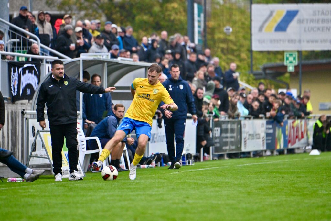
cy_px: 110
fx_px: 3494
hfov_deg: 5.4
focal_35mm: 380
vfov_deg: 3.6
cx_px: 166
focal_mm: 380
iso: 3200
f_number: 5.6
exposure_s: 1/1600
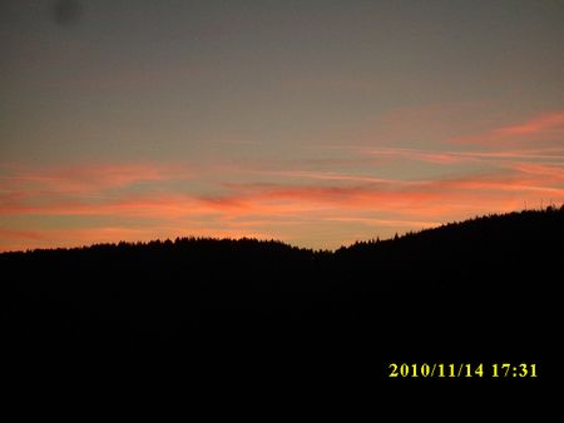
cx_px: 282
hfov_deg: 20.6
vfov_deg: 15.6
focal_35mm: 95
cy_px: 212
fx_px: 1549
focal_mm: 18.6
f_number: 5.2
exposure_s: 1/60
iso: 200
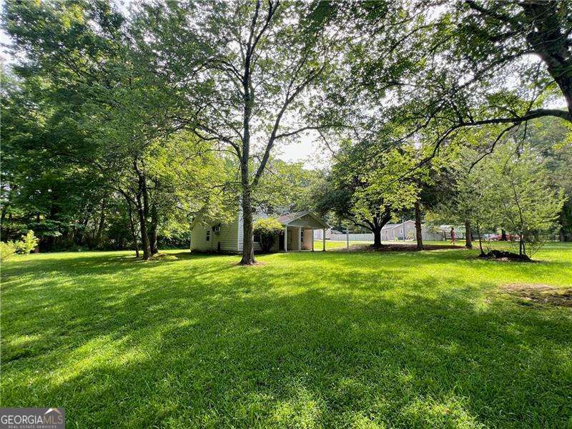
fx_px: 215
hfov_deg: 106.2
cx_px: 286
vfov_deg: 89.9
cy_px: 214
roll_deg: -0.9
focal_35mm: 13
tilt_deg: +6.2
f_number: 1.8
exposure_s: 1/137
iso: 32
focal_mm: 1.57
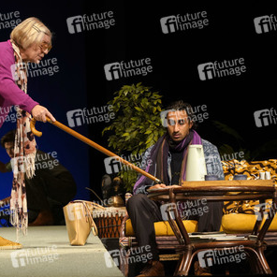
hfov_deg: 12.4
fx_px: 1277
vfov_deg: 12.4
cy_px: 139
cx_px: 103
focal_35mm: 141
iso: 1600
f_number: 5.6
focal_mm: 109
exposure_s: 1/200
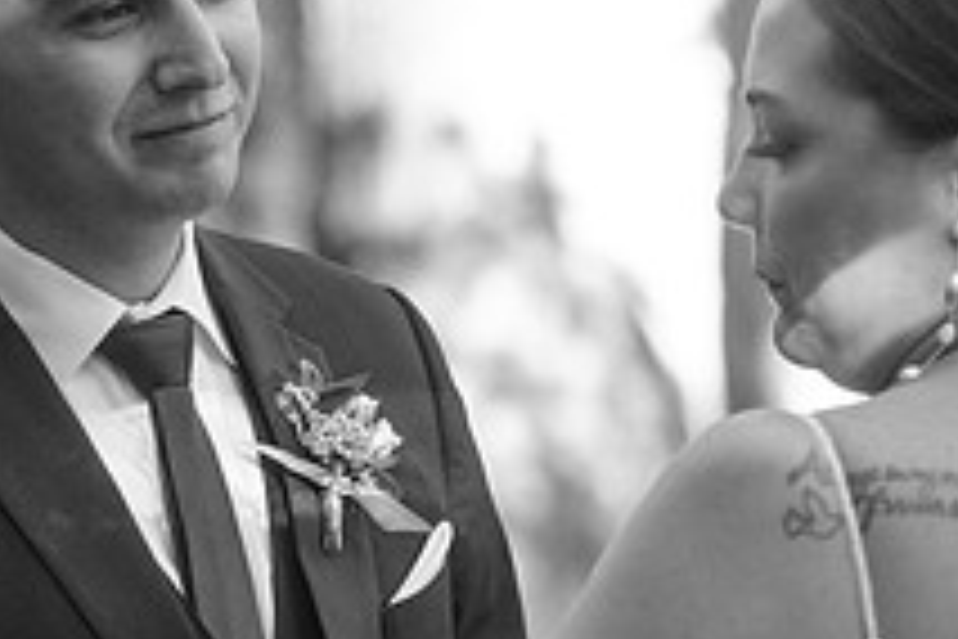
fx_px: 15194
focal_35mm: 571
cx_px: 184
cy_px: 515
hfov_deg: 3.6
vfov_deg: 2.4
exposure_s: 1/600
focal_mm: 140
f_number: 2.8
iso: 800
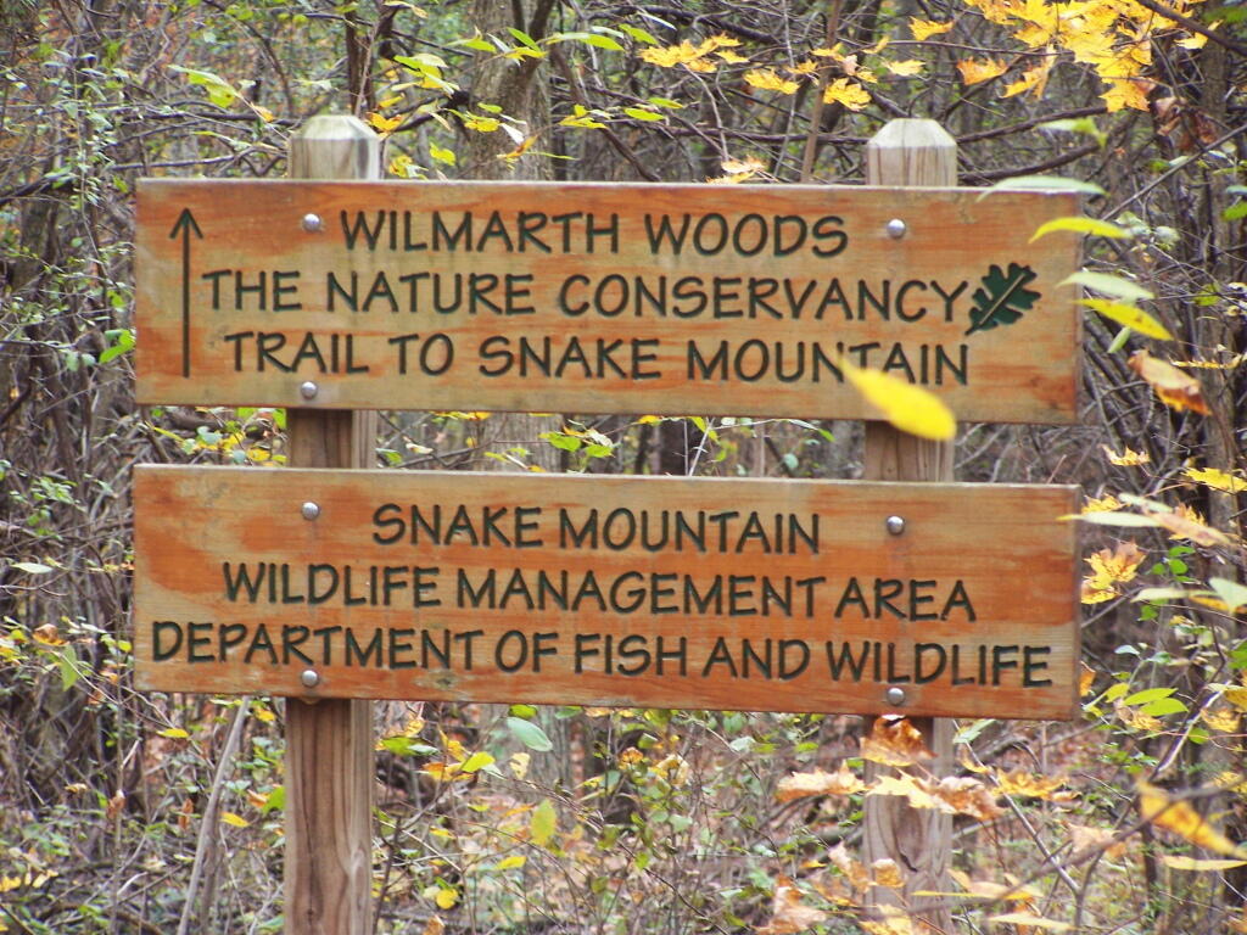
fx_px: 7853
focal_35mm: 218
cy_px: 468
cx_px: 624
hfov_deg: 9.1
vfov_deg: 6.8
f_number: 3.2
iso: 140
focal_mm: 36.2
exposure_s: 1/125
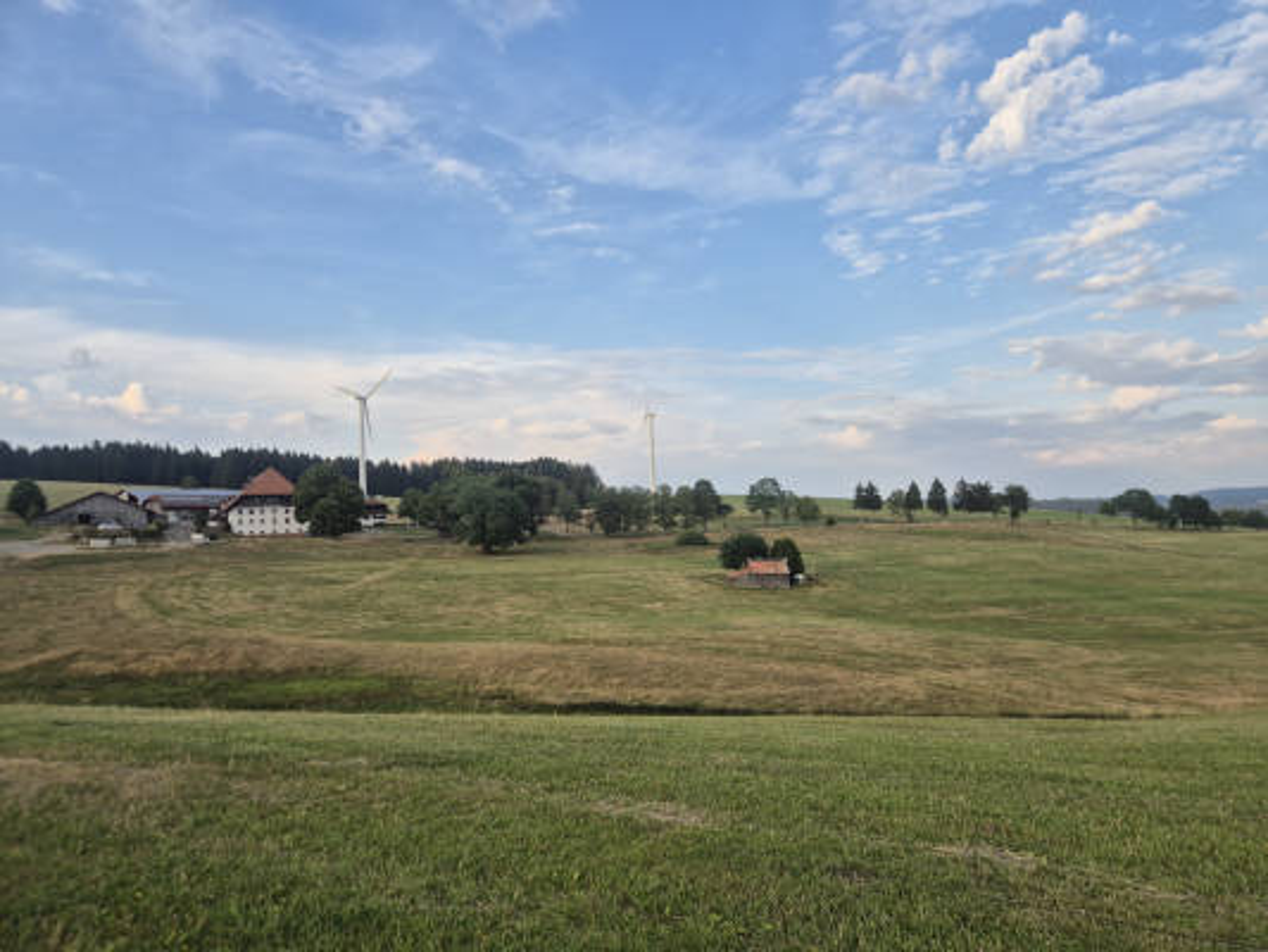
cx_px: 634
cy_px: 476
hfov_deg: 73.9
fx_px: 843
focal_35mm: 23
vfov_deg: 58.9
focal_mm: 5.4
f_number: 1.8
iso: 25
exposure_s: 1/473
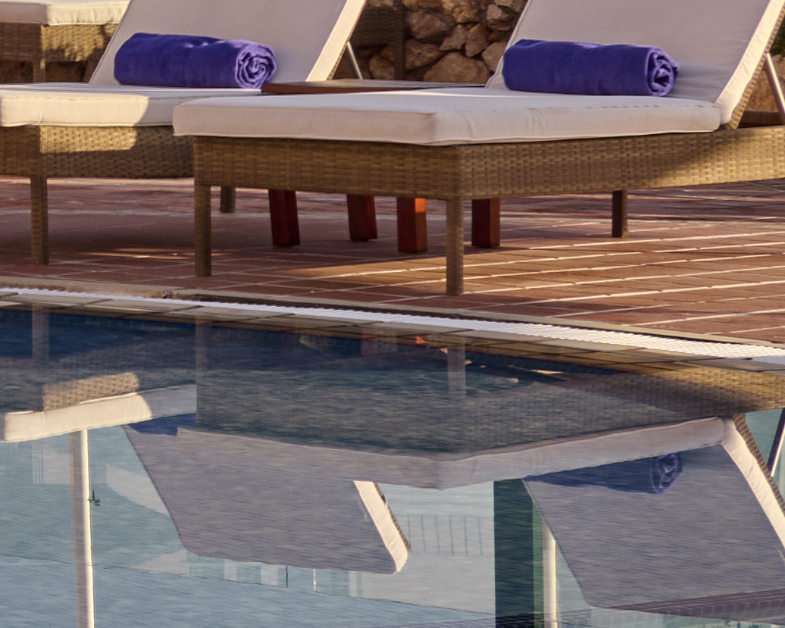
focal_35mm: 262
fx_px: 6088
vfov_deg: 5.8
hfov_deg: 6.2
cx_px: -2219
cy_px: -333
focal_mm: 36
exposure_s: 1/20
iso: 100
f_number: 8
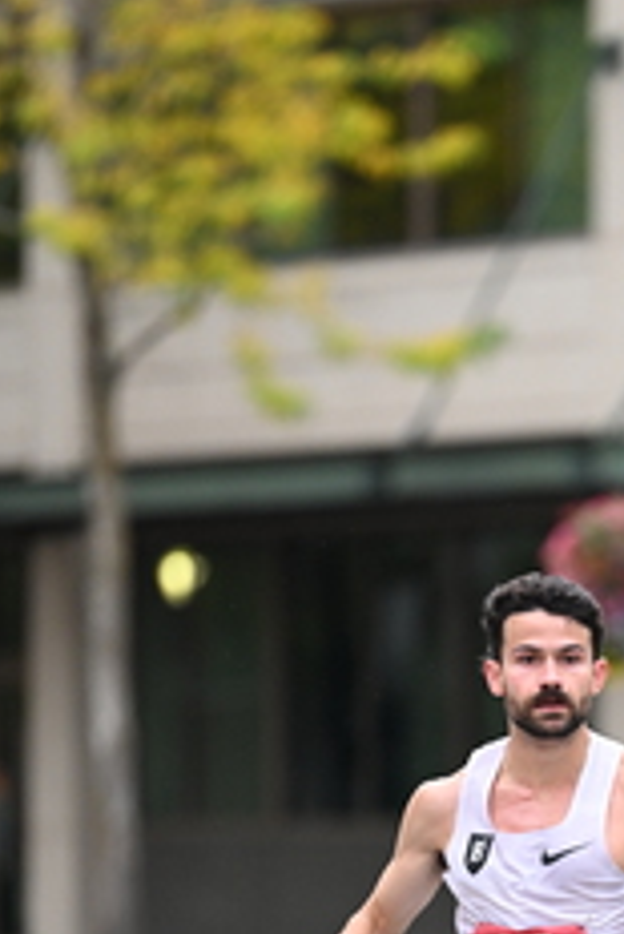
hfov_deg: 2.9
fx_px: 12331
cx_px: 650
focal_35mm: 475
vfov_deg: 4.3
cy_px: 809
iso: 1600
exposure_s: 1/800
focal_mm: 200
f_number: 2.8
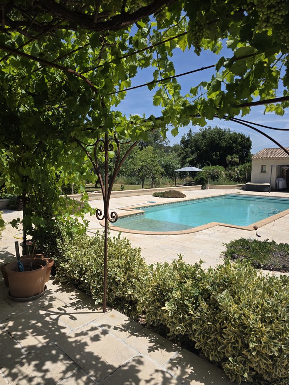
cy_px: 192
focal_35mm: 23
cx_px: 144
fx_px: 256
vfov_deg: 73.9
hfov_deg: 58.9
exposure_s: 1/6809
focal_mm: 6.3
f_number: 1.7
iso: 80
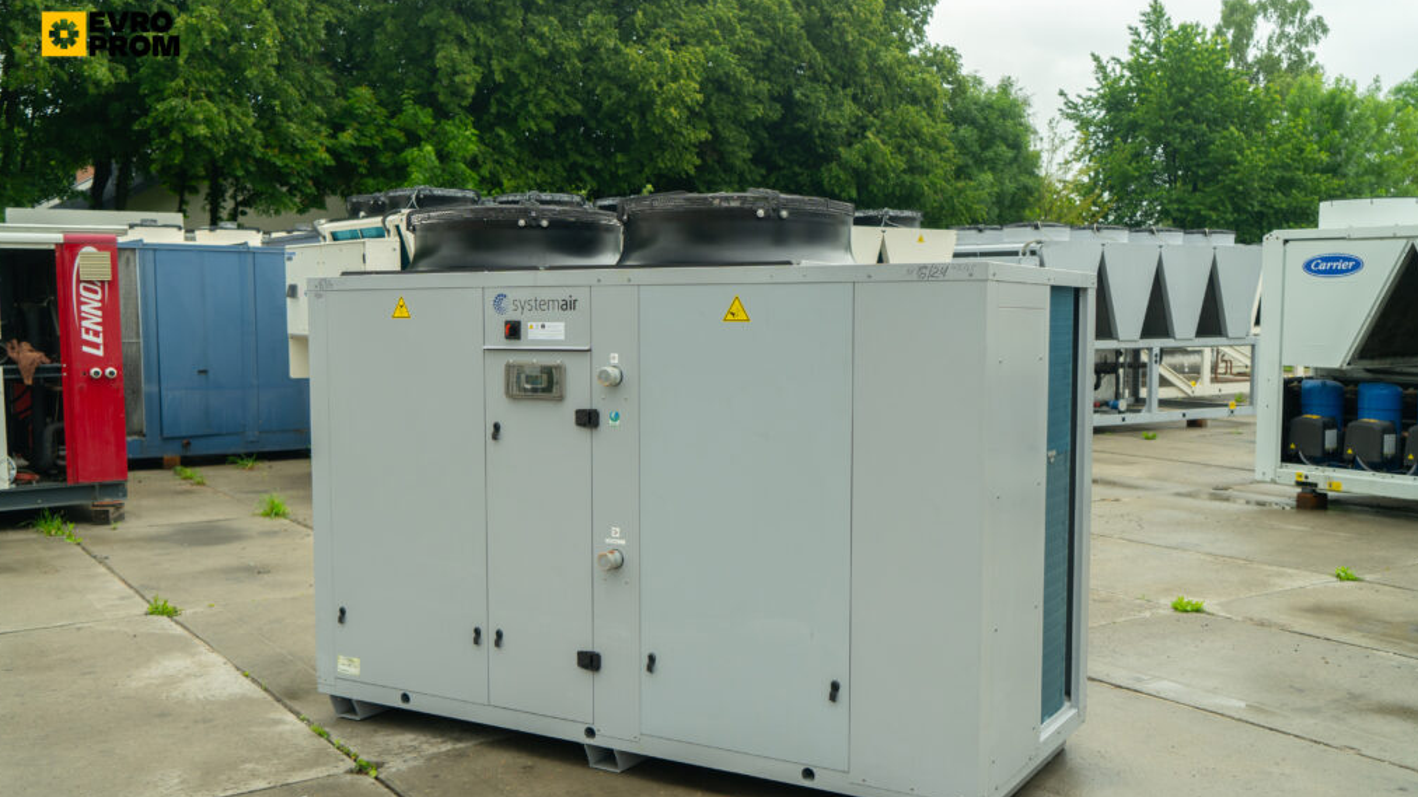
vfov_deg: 33.7
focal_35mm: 35
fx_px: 1316
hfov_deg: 56.6
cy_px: 439
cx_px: 708
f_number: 4
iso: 125
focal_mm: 33
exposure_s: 1/200
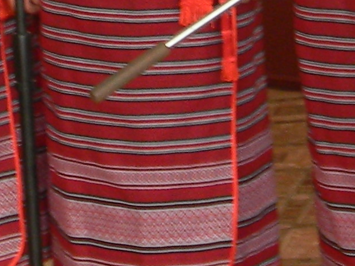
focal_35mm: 302
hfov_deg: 6.4
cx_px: 741
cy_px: -204
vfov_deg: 4.9
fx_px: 3097
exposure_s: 1/30
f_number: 3.9
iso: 102
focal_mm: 8.6
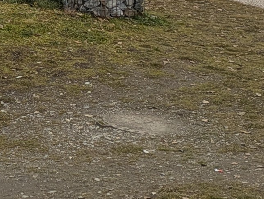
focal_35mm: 151
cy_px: -222
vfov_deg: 9.2
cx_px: -348
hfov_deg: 11.2
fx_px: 1153
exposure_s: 1/210
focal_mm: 6.81
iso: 47
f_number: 1.85
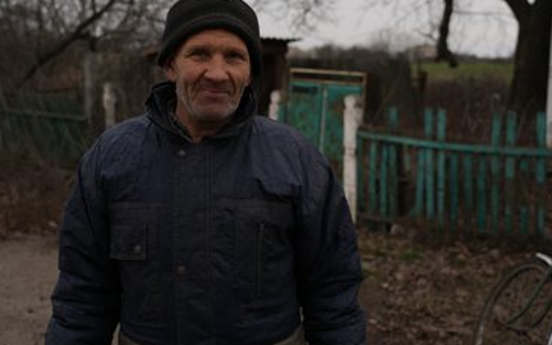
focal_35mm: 45
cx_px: 277
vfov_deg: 28.6
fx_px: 677
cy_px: 145
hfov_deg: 44.4
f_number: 4
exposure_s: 1/400
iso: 100
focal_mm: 40
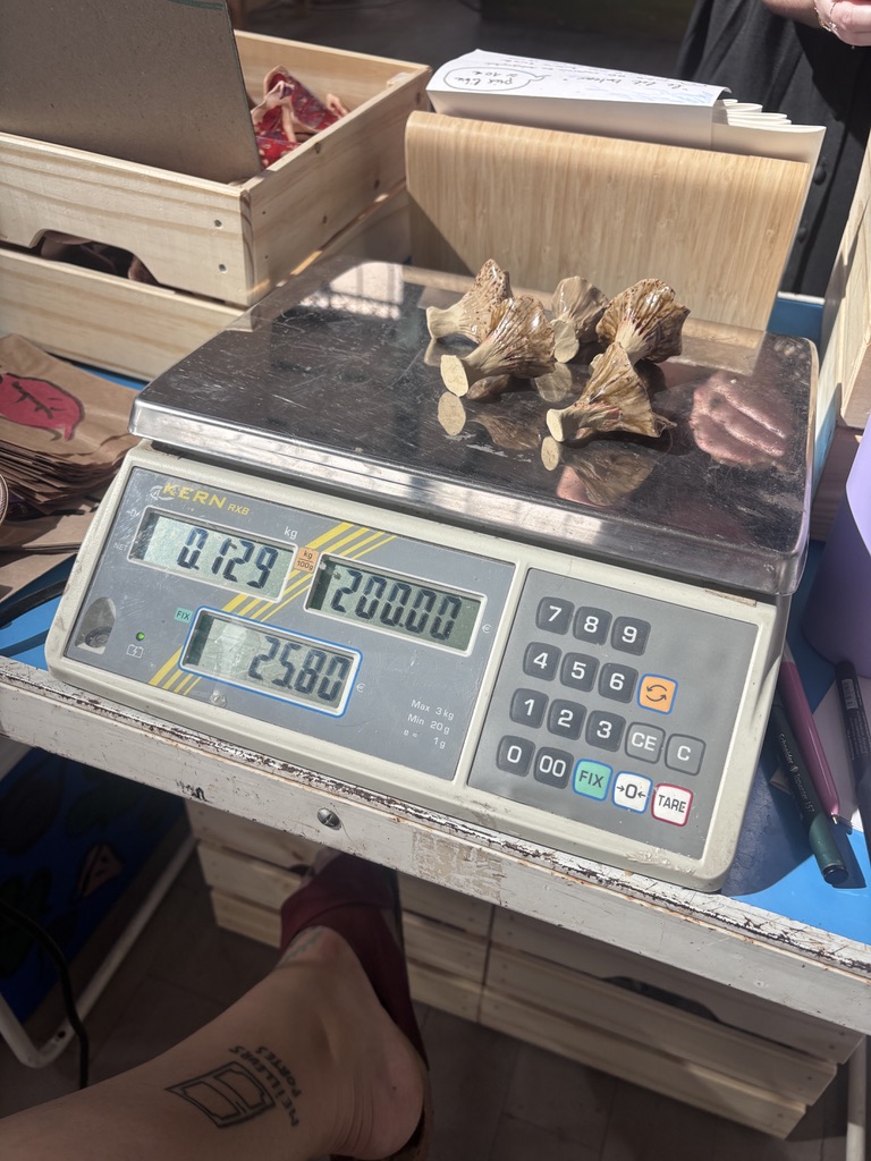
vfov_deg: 67.3
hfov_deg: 53.1
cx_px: 436
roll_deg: -1.2
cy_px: 580
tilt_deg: -42.2
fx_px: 872
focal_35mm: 26
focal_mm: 5.96
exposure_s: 1/341
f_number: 1.6
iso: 50
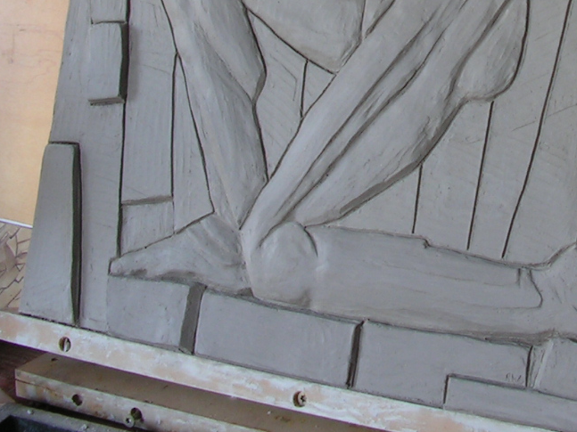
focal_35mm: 89
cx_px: 461
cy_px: -44
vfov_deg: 16.1
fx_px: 1483
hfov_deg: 21.7
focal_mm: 6
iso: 64
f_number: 8
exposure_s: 2.5
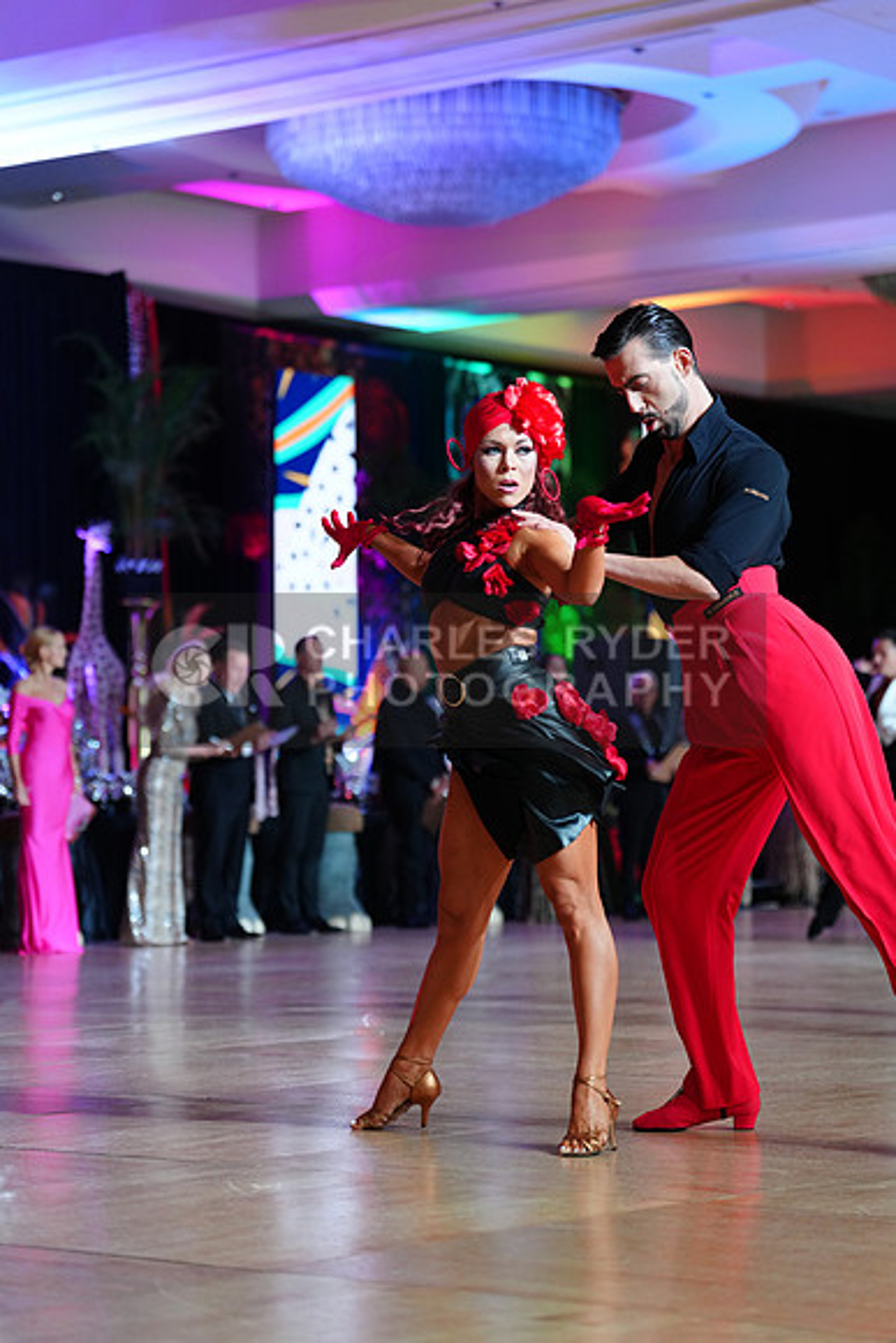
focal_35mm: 90
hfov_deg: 15.2
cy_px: 672
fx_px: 3358
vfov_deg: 22.6
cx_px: 448
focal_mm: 90
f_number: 2.8
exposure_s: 1/320
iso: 2000
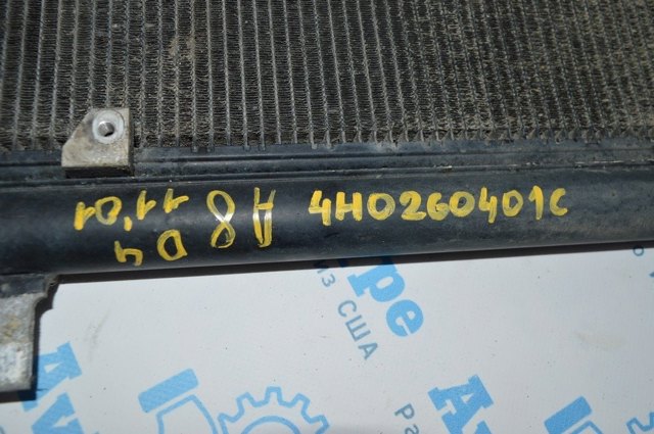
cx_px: 327
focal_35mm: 33
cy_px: 217
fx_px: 599
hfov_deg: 57.3
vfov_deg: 39.9
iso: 100
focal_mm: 22
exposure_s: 1/60
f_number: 8
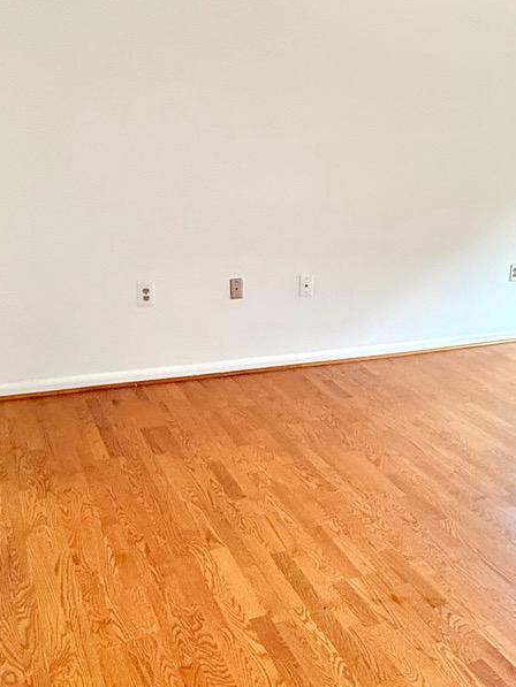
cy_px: 382
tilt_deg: -18.4
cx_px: 395
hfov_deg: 38.5
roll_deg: -3.8
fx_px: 715
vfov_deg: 51.2
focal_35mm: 36
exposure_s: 1/120
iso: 160
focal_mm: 2.22
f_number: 2.2
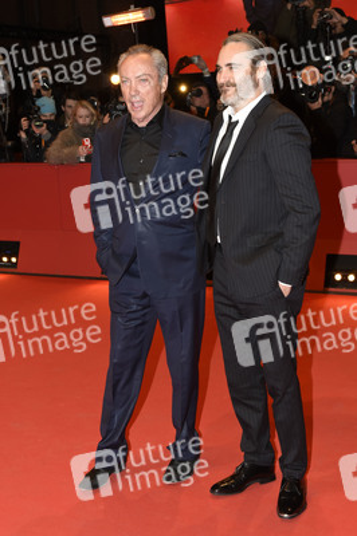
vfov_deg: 42.4
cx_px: 178
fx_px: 693
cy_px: 268
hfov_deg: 28.9
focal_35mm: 46
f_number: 5
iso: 640
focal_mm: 31
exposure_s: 1/250
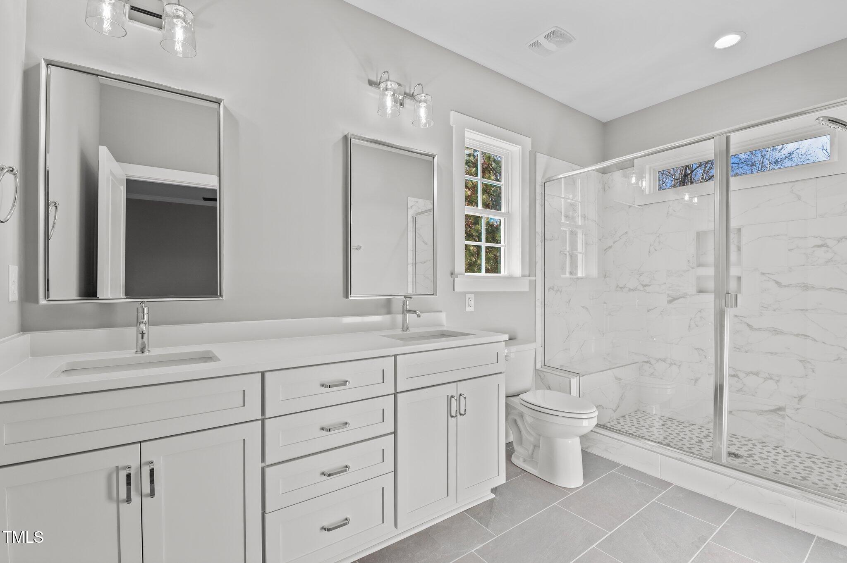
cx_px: 424
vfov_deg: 77.2
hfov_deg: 100.4
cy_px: 282
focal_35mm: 15
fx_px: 353
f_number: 6.3
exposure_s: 1/30
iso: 400
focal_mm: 15
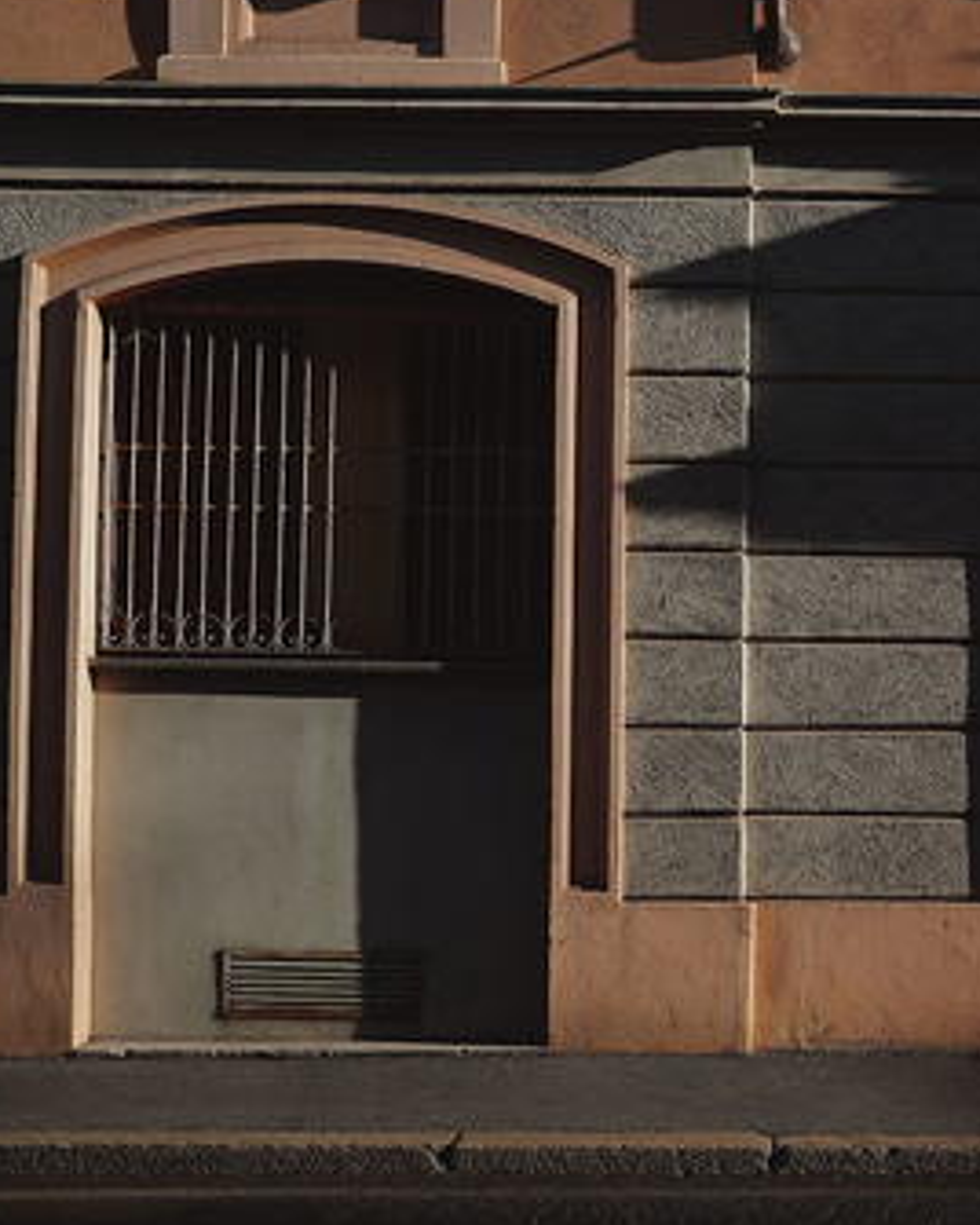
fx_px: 1704
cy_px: 645
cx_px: 874
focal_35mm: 47
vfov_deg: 39.5
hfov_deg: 30.7
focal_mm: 28
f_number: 5.6
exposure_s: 1/500
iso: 100
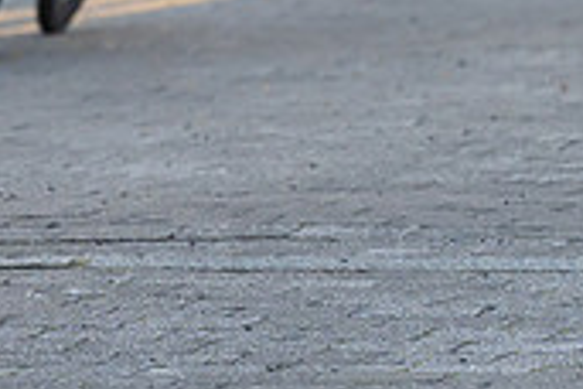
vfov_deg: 1.4
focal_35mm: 948
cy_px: -194
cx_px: -100
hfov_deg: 2.2
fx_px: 15351
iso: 500
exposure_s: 1/800
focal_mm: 133
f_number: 3.2
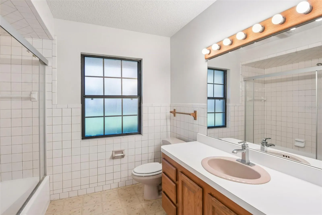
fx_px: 152
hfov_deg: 93.3
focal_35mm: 17
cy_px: 108
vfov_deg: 70.4
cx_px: 161
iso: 400
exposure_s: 1/160
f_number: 8
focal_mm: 17
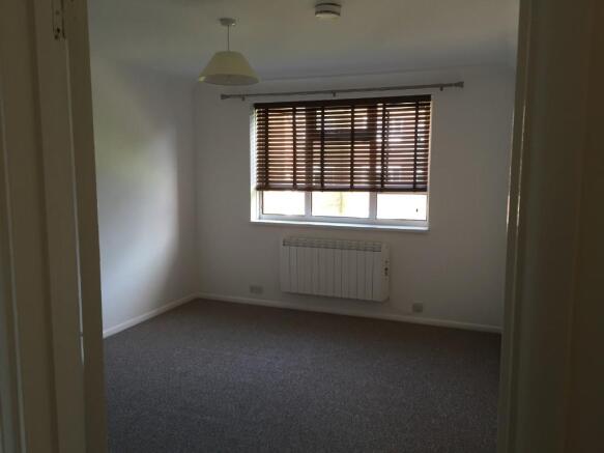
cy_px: 226
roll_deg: -0.6
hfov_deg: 61.7
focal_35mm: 29
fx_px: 506
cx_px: 302
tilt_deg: -6.6
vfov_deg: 48.2
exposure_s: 1/33
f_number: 2.2
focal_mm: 4.15
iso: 32
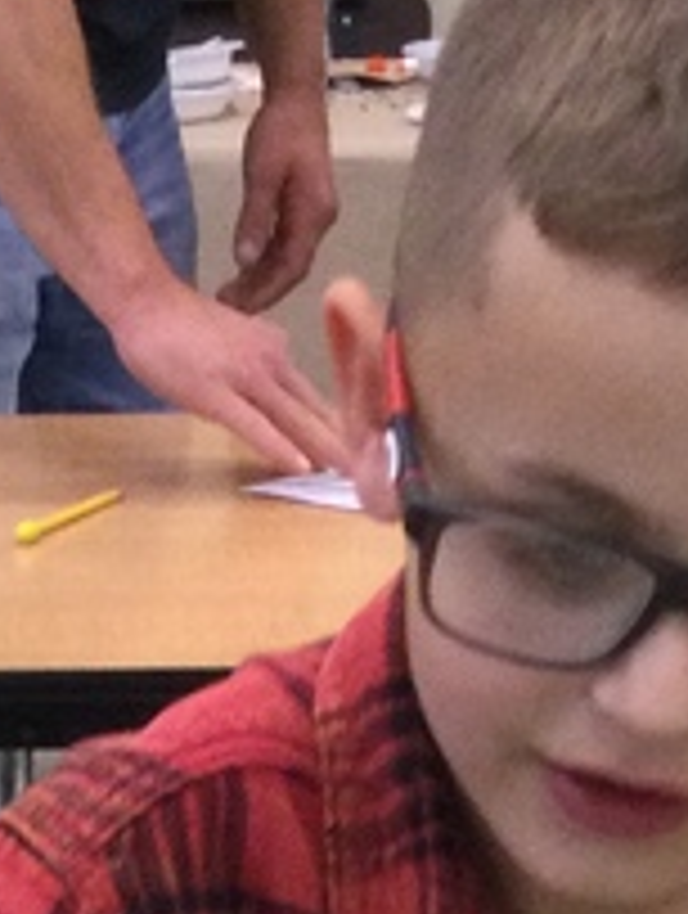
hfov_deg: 9.4
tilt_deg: -27.0
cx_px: -135
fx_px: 4121
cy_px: 1594
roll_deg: -0.7
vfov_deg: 11.8
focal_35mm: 156
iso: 100
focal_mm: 3.3
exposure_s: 1/30
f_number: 2.4
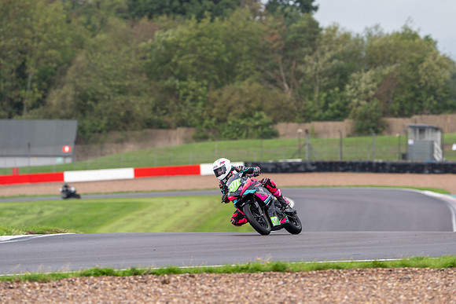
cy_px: 127
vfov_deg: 3.4
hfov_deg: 5.2
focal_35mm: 400
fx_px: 5069
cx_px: 276
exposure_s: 1/400
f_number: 5.6
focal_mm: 330
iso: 125
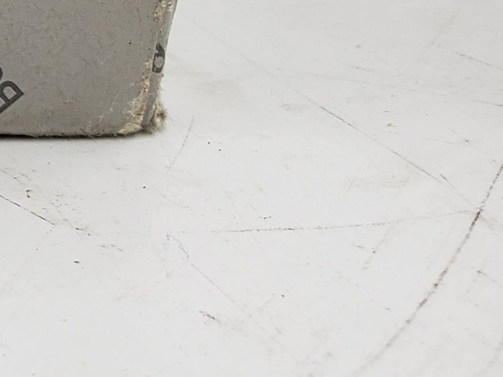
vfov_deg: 12.1
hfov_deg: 13.1
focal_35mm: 121
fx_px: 1759
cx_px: -634
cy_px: -35
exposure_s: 1/184
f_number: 2.4
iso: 50
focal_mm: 4.3
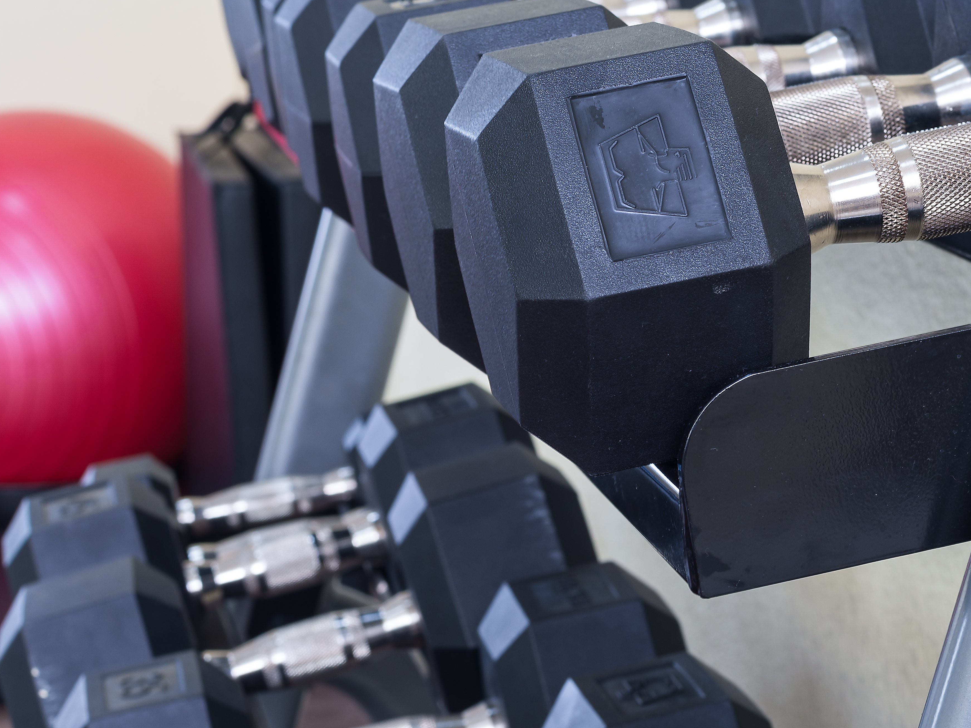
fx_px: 2833
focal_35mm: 101
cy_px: 469
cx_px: 564
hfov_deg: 19.4
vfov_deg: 14.6
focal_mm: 50
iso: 100
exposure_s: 1/3
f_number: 10
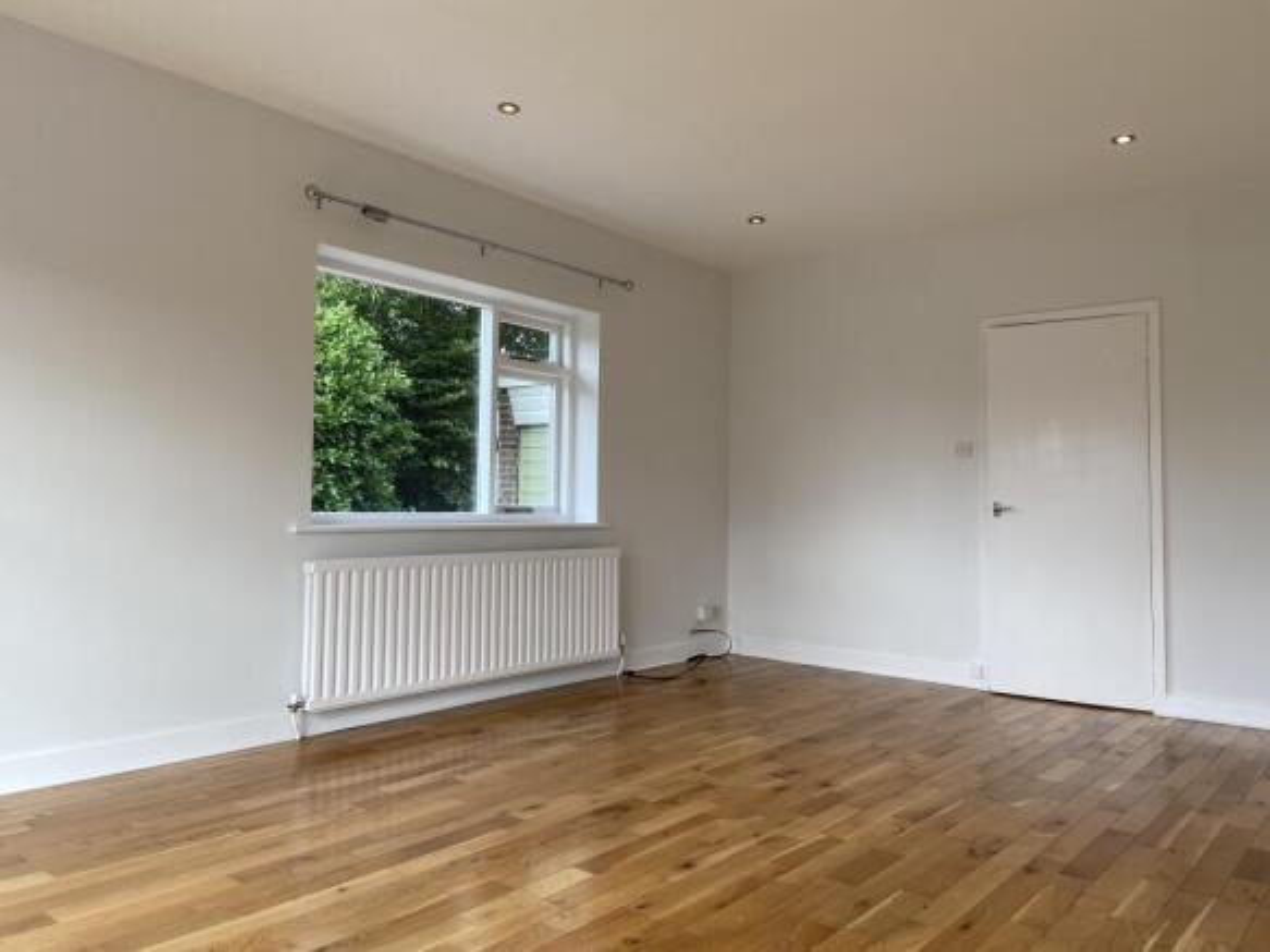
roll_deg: -1.8
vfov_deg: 53.0
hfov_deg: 67.3
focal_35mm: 26
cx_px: 635
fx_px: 954
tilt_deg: +3.7
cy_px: 476
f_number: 1.8
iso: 32
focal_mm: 4.25
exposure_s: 1/186
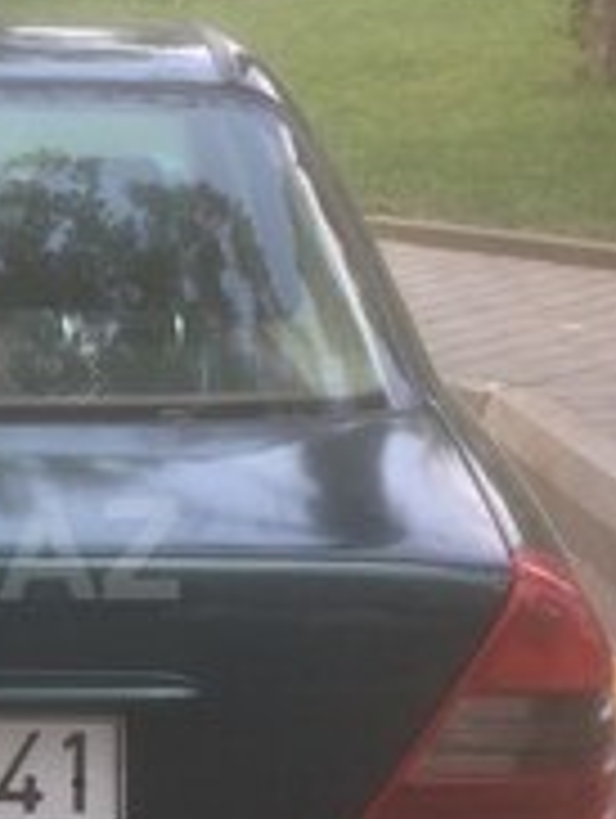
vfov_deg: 24.6
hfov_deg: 17.6
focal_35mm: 79
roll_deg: +0.1
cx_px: -166
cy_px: 549
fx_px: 1870
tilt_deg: -19.5
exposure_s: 1/275
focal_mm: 4.15
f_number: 2.2
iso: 32
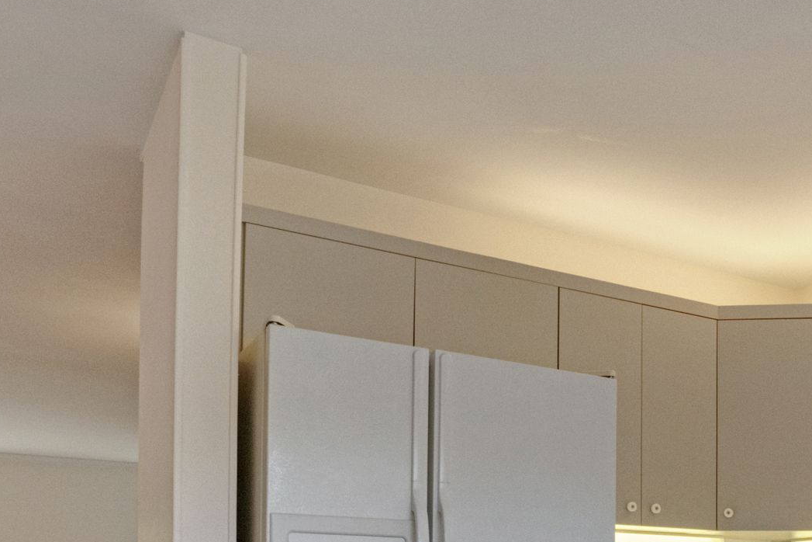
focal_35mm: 44
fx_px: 992
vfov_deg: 27.4
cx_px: 860
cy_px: 622
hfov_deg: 38.1
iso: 1600
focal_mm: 10
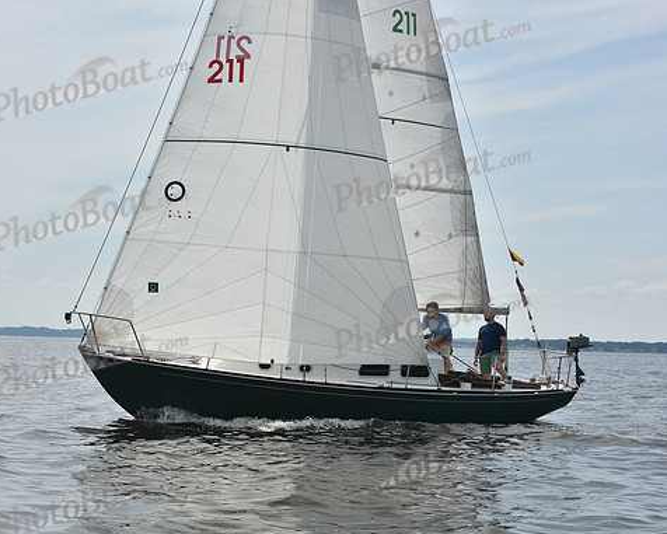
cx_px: 262
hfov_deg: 23.8
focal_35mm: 80
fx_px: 1580
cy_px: 268
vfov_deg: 19.2
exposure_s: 1/1250
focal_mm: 70
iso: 320
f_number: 10
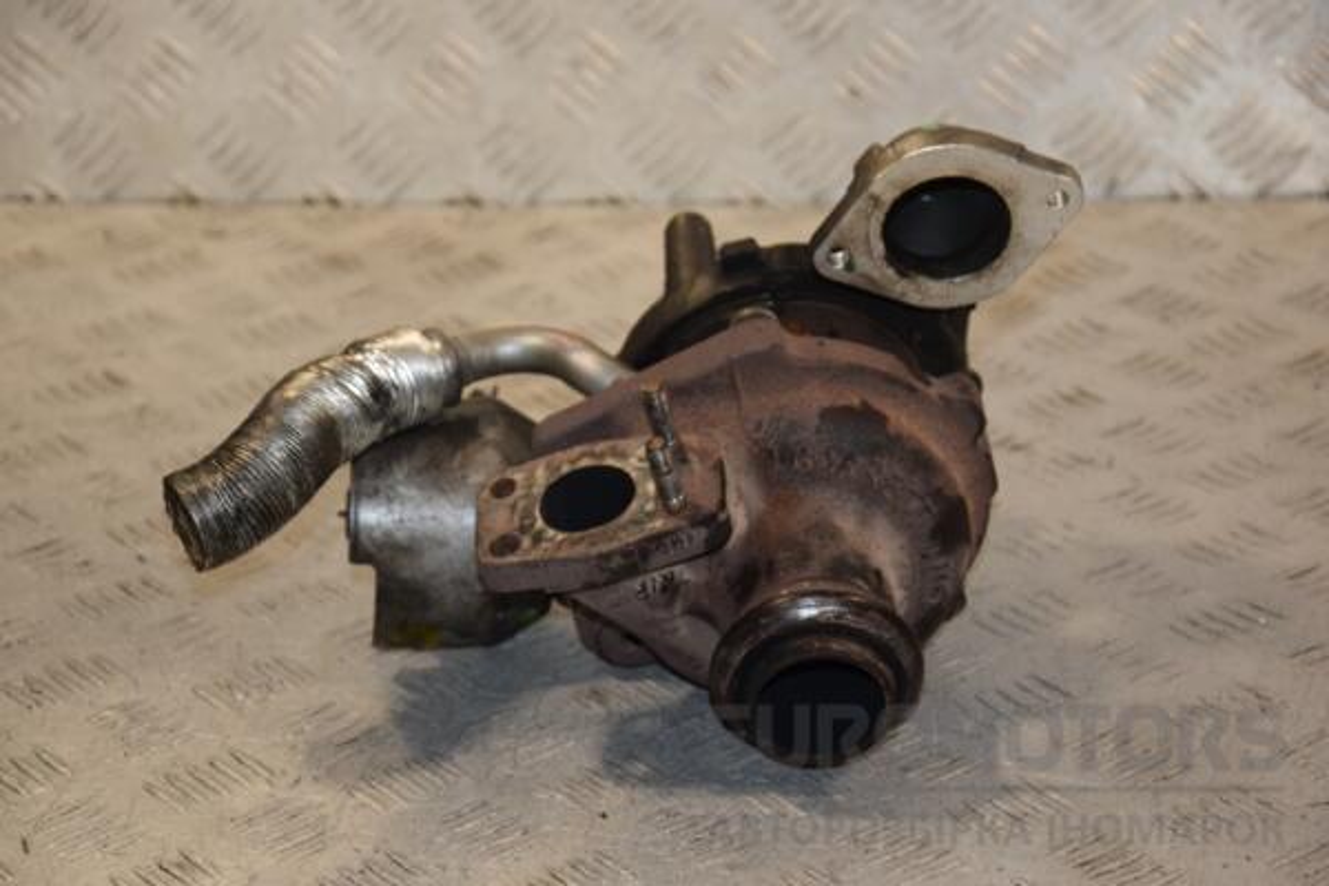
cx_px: 664
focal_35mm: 112
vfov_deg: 12.2
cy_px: 443
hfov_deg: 18.2
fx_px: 4153
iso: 800
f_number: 5.6
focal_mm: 75
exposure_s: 1/200
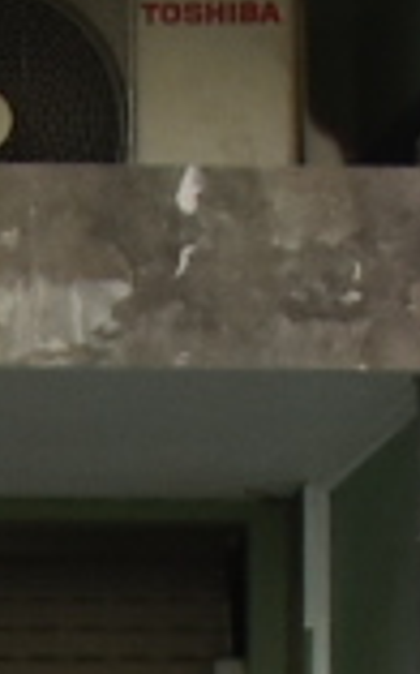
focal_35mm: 316
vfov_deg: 6.3
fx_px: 5793
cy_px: 1687
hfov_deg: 4.0
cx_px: -741
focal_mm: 20
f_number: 6.3
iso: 400
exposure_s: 1/125
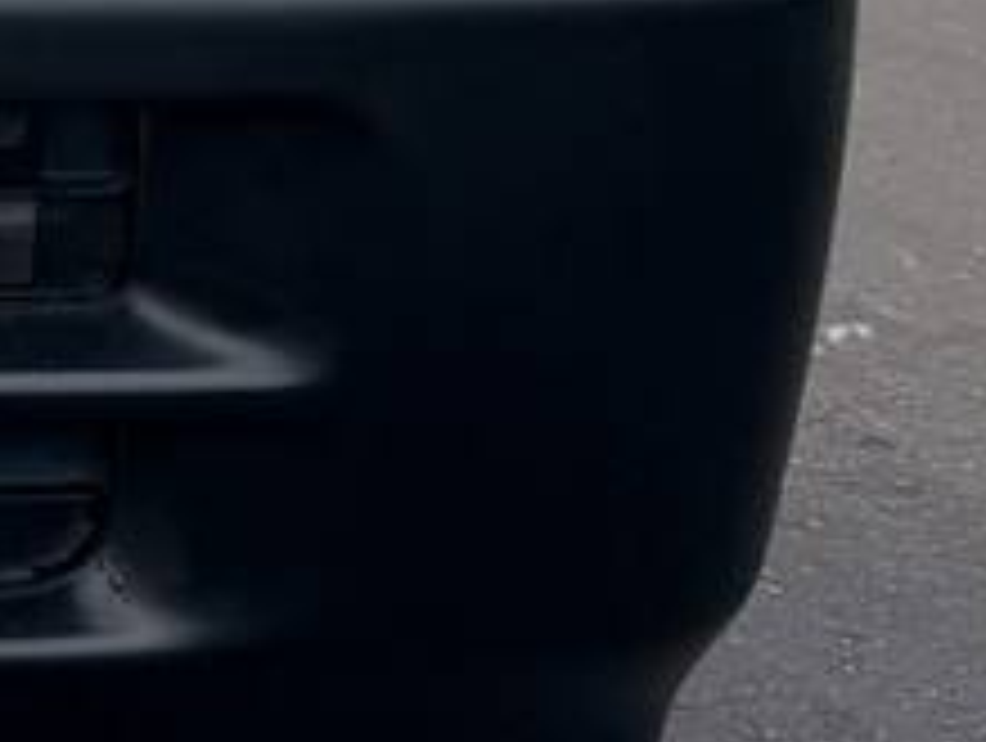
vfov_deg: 9.6
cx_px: -1265
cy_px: -944
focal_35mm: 140
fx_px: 3994
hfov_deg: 11.8
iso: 80
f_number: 1.78
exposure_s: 1/4405
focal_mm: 6.76
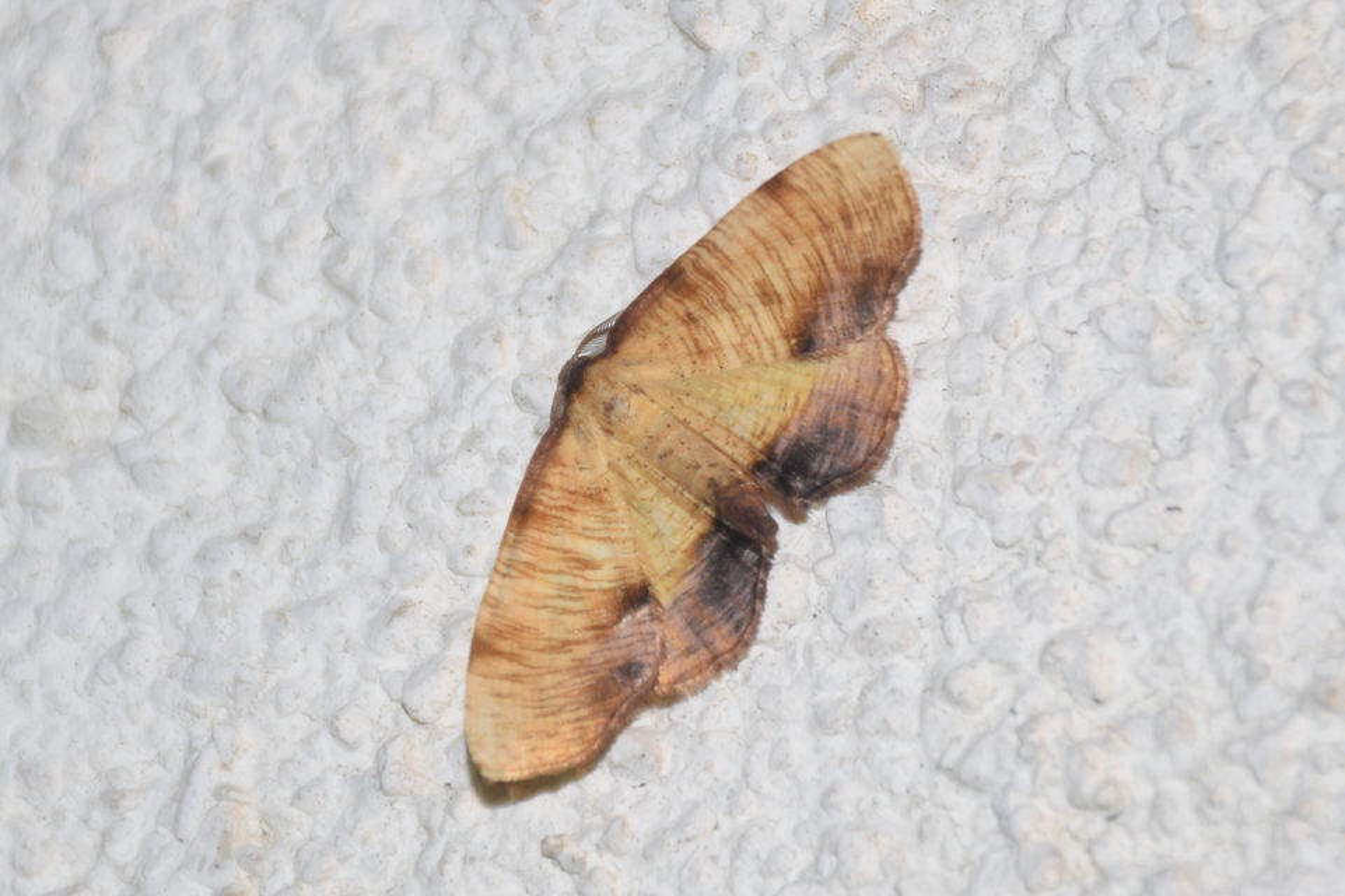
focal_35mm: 210
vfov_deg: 6.5
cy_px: 448
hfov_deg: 9.8
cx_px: 672
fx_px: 7843
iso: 320
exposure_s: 1/60
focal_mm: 140
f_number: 7.1
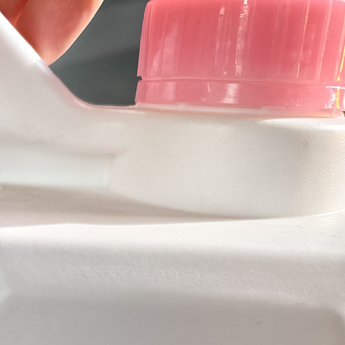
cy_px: 520
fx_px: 789
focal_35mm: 70
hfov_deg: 22.9
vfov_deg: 20.9
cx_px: -53
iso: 224
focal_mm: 5.56
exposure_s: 1/100
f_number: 1.88
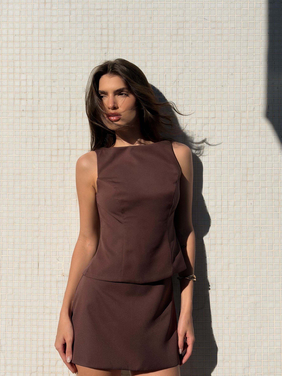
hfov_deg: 28.6
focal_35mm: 51
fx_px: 554
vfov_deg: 37.5
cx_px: 135
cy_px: 199
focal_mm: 6.76
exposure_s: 1/12800
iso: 64
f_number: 1.8
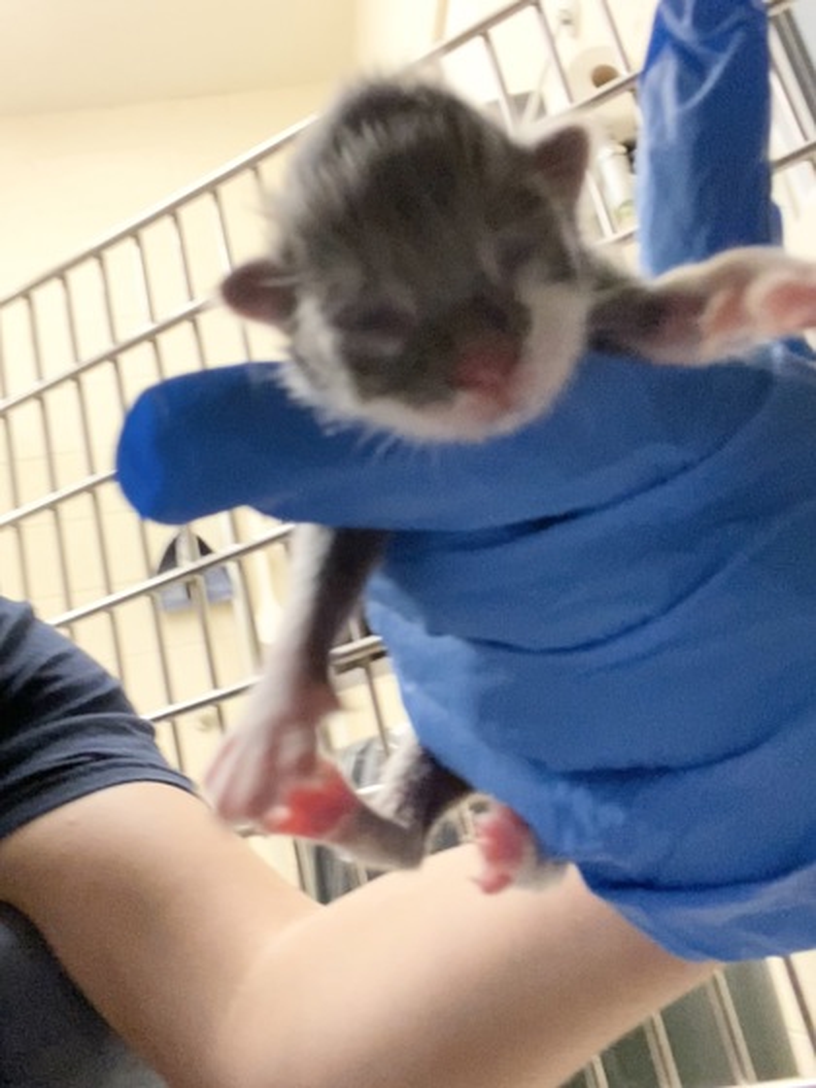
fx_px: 943
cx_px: 408
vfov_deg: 60.0
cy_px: 544
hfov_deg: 46.8
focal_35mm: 30
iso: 400
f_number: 2.2
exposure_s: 1/40
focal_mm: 2.71
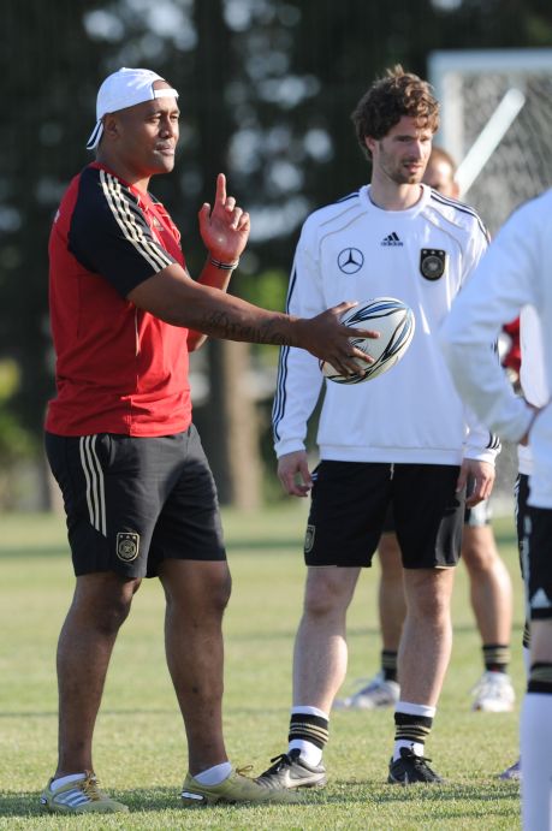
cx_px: 276
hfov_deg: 3.4
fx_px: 9222
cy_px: 416
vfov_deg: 5.2
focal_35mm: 400
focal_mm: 400
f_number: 4.5
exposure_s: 1/1600
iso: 400
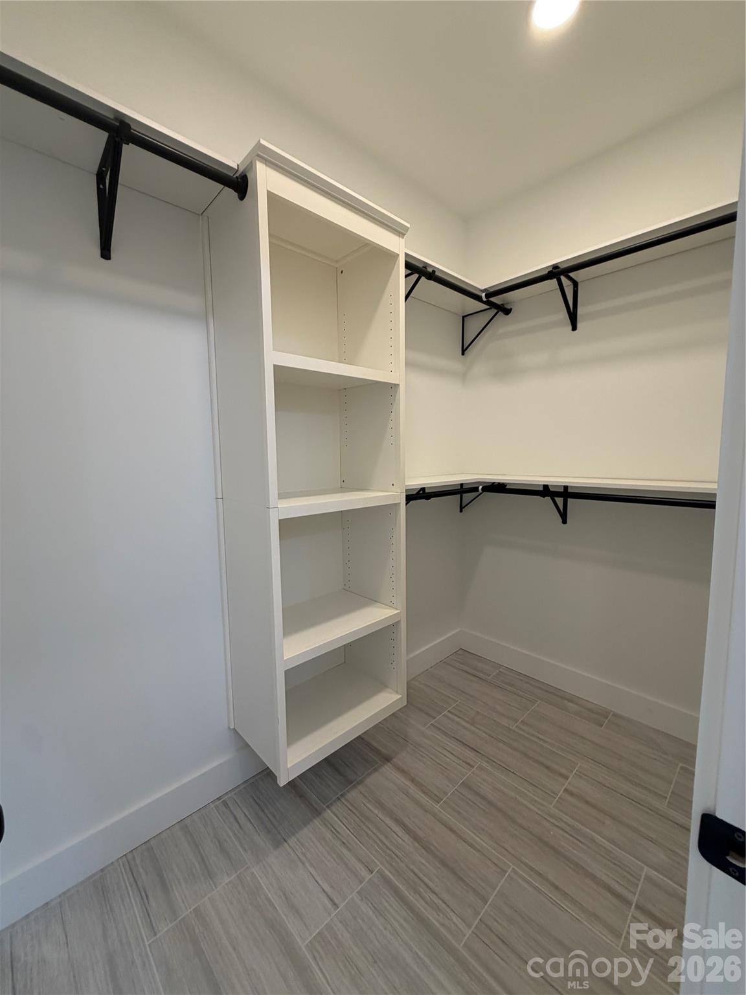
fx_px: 402
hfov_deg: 85.7
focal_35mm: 14
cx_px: 373
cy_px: 498
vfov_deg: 102.1
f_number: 2.2
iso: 125
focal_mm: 2.22
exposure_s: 1/120
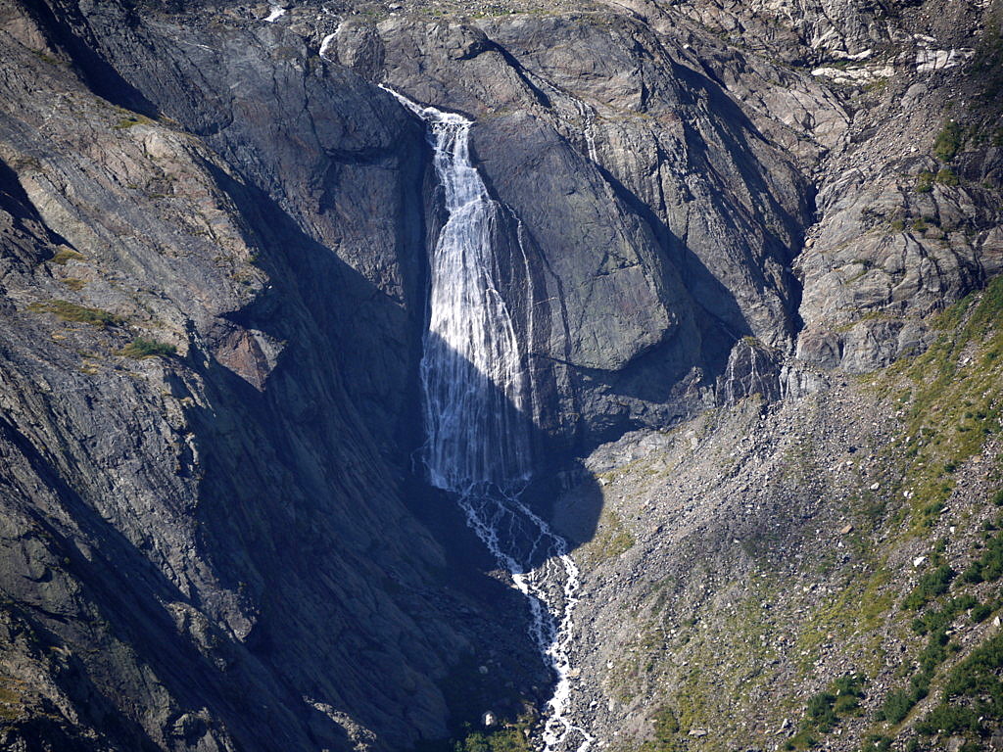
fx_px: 10663
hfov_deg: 5.4
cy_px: 376
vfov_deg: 4.0
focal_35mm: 368
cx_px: 502
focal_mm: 184
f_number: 5.5
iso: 100
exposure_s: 1/500
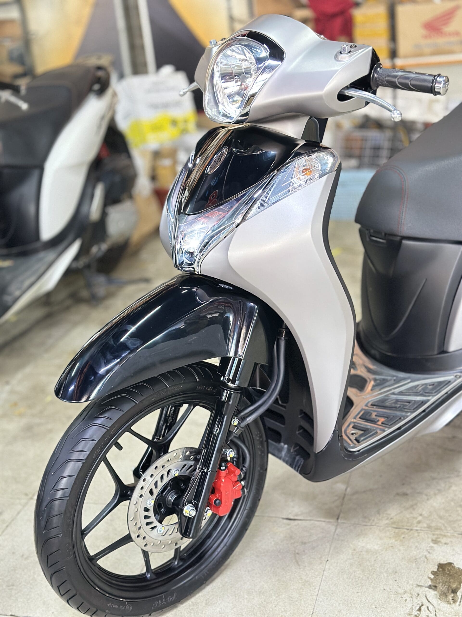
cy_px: 308
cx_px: 231
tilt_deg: -21.3
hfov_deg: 30.3
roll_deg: +5.5
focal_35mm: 48
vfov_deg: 39.7
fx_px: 854
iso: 800
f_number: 1.78
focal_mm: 6.86
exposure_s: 1/25
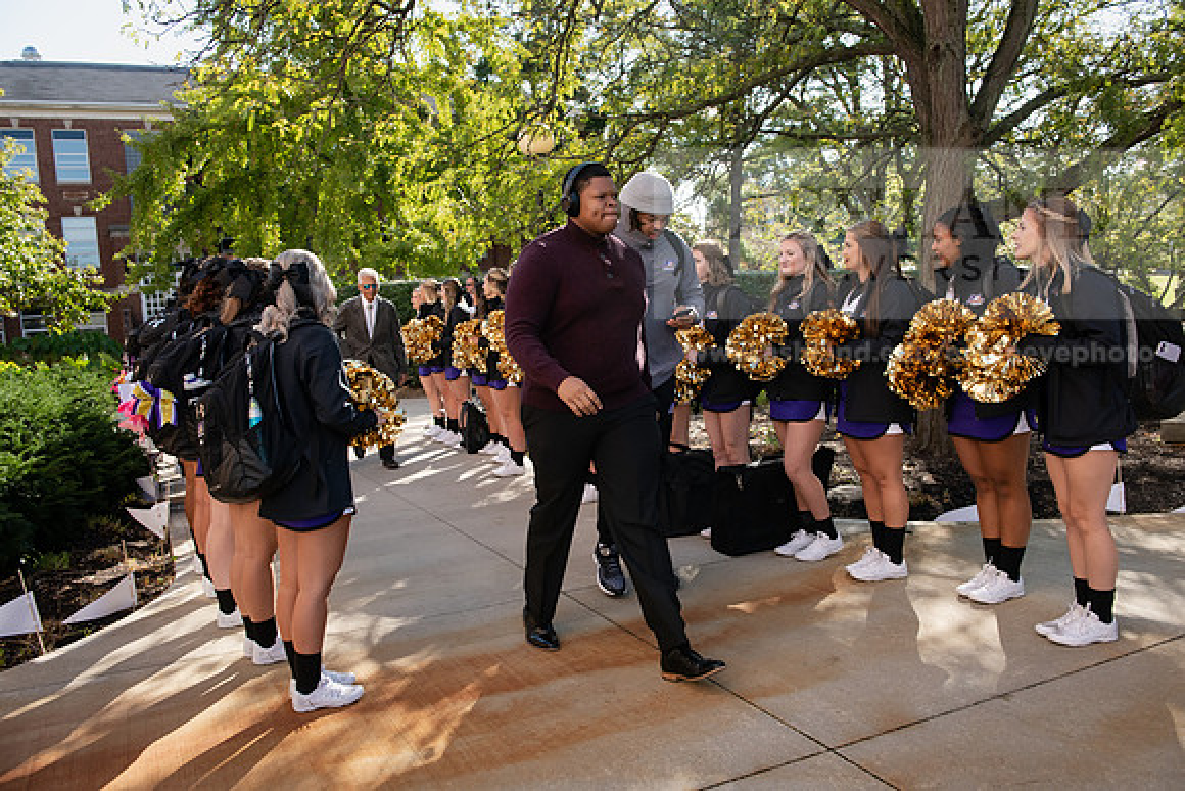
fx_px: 1021
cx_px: 592
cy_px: 396
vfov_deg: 42.3
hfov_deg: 60.3
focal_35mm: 31
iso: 400
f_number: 5.6
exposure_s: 1/500
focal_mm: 31
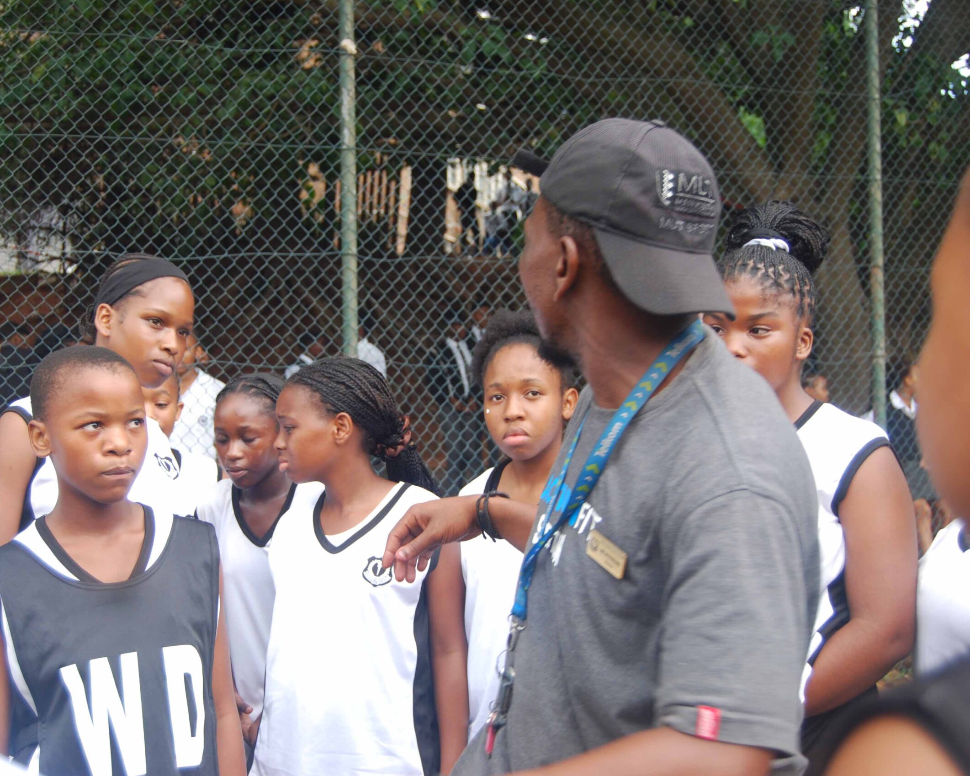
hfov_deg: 36.6
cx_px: 398
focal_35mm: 51
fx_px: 1464
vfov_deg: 29.7
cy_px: 390
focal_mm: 30
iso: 200
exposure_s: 1/80
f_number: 4.2
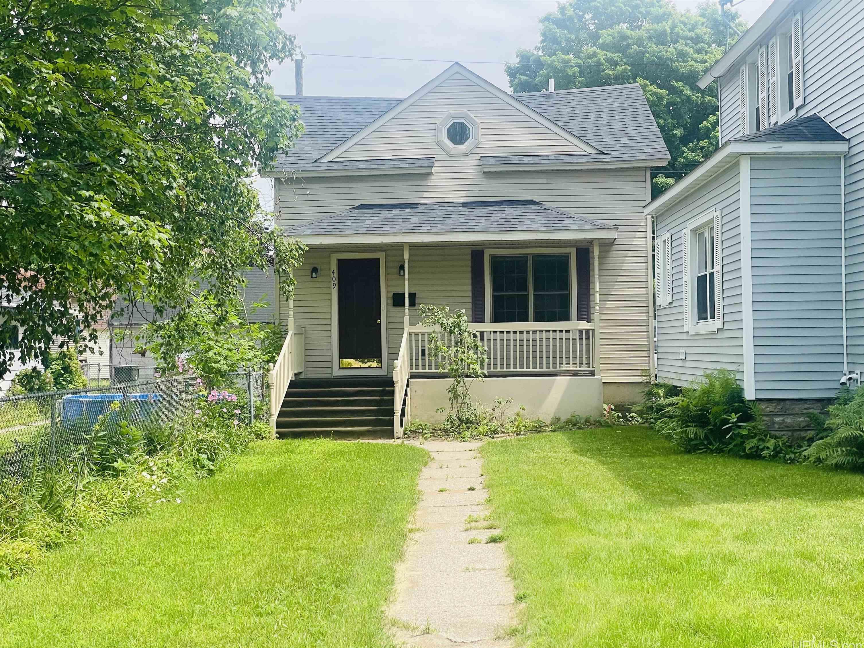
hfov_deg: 36.2
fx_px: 1323
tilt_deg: +2.2
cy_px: 330
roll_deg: +1.2
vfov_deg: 27.5
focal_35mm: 53
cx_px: 431
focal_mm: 6
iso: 25
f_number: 2
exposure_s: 1/727
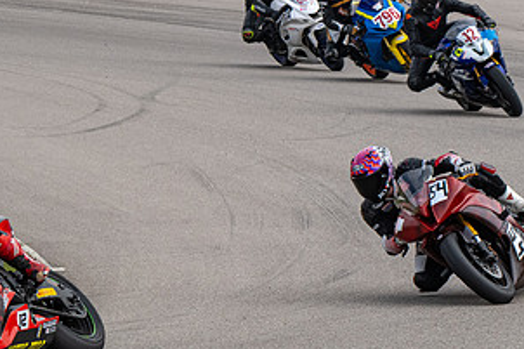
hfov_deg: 4.2
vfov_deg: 2.8
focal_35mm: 488
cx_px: 575
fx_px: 7099
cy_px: 165
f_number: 11
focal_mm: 180
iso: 1000
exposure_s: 1/1250
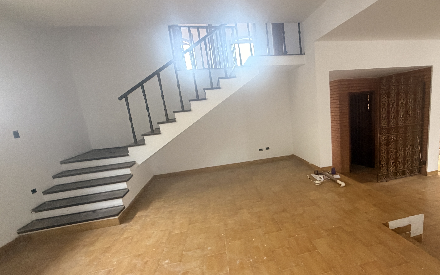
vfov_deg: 59.4
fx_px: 240
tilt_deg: -11.8
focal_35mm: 20
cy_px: 159
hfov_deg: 83.1
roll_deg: +6.7
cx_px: 280
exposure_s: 1/60
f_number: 2.2
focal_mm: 2.22
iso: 500
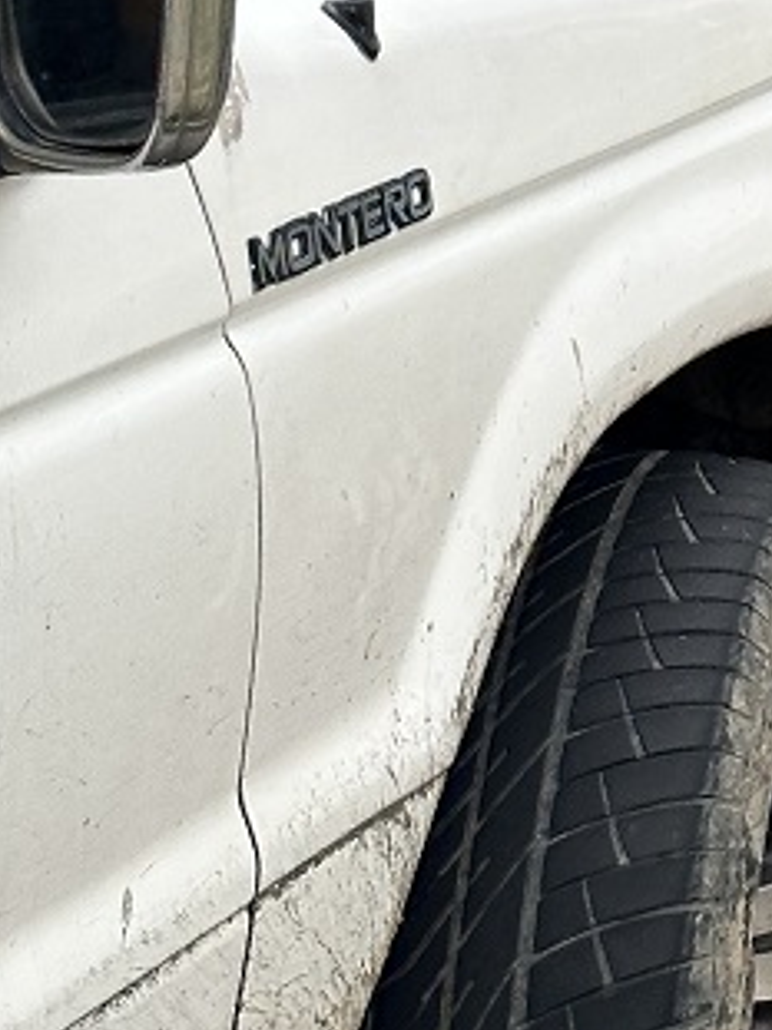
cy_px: -321
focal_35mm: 190
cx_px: 835
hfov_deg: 7.8
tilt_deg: -2.0
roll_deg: -1.1
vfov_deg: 10.2
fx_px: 5654
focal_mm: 6.86
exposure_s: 1/513
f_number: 1.78
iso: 64
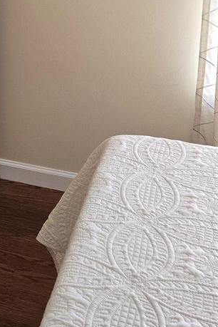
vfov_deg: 23.5
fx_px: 727
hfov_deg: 15.2
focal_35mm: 80
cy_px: -47
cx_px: -147
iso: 200
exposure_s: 1/120
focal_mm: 6.3
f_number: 1.7
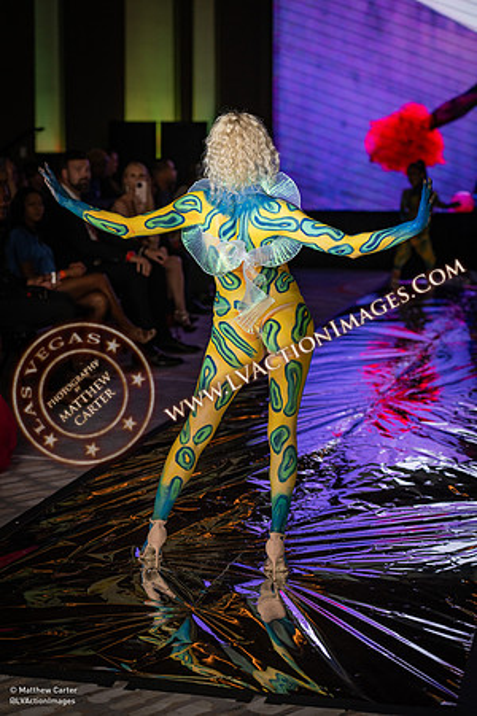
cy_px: 358
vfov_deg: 27.0
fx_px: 1491
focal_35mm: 75
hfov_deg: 18.2
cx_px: 238
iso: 1250
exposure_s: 1/800
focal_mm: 75
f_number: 2.8
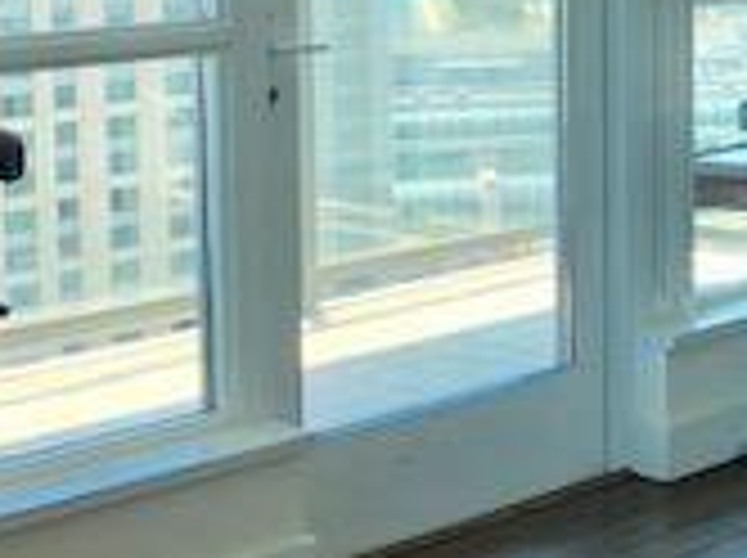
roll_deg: +0.1
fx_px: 2327
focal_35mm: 108
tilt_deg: -4.2
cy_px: 14
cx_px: 999
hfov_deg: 17.1
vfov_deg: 13.5
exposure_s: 1/203
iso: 20
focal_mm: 4
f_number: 1.8
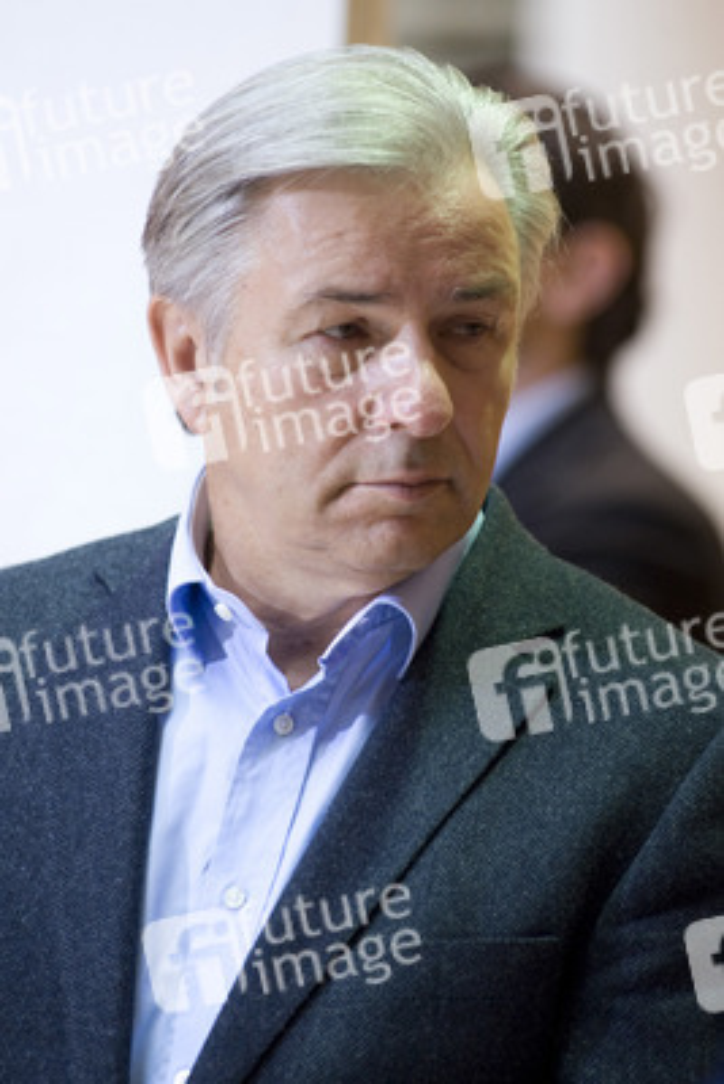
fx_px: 6028
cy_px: 542
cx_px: 362
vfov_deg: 10.3
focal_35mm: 200
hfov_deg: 6.9
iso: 1600
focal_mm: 200
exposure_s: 1/125
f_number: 5
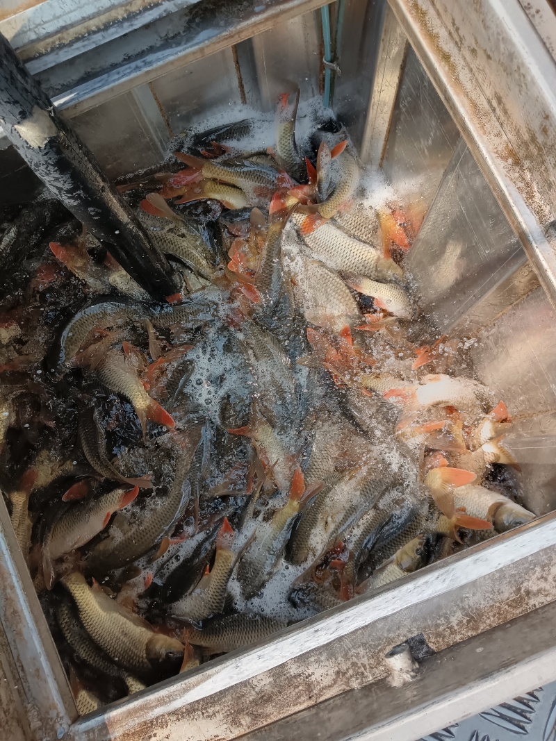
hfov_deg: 51.3
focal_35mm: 27
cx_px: 278
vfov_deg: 65.3
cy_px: 370
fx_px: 578
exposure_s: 1/900
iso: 640
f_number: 1.8
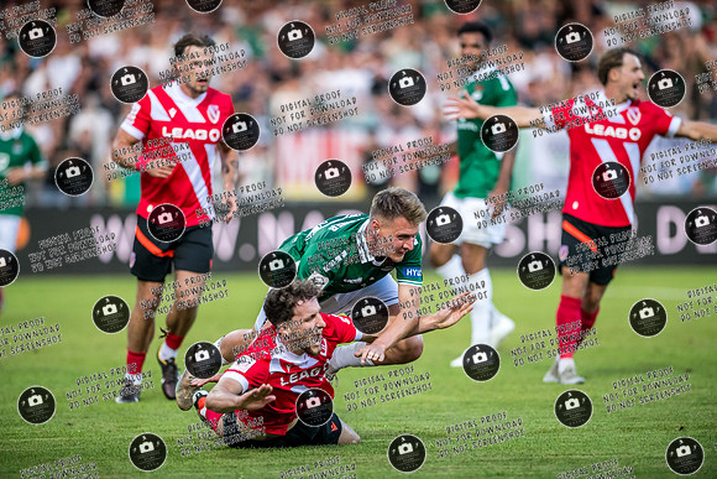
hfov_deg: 6.9
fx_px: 5976
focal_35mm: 300
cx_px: 358
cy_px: 240
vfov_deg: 4.6
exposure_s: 1/1600
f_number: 3.2
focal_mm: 300
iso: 2200
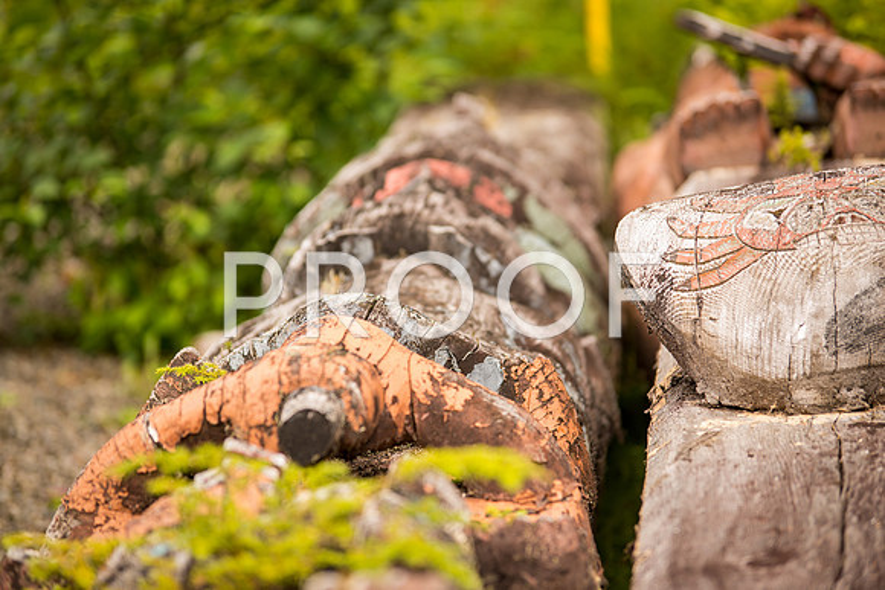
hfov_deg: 13.2
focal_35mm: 155
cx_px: 442
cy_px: 295
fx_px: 3811
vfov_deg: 8.9
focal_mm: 155
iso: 200
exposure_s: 1/500
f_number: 2.8
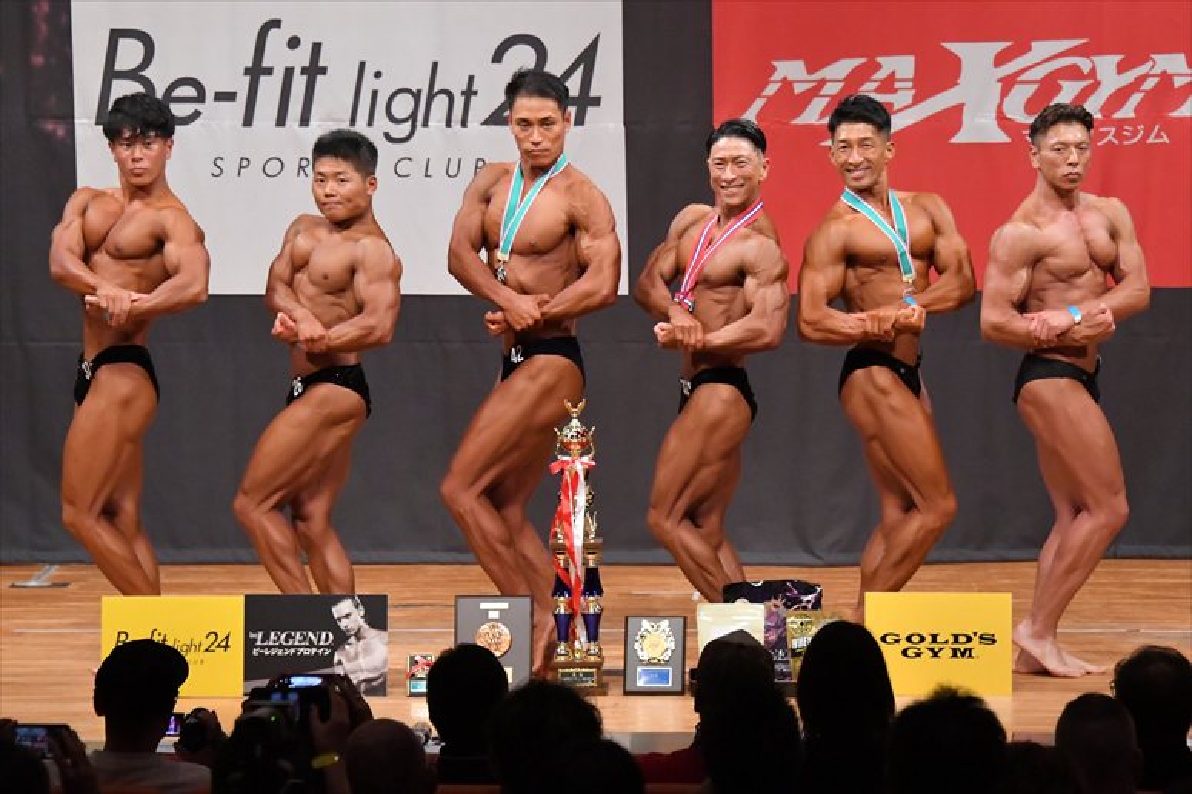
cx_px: 596
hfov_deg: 9.5
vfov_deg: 6.3
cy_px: 397
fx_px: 7182
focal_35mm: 217
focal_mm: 145
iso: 8000
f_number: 5.6
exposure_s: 1/400
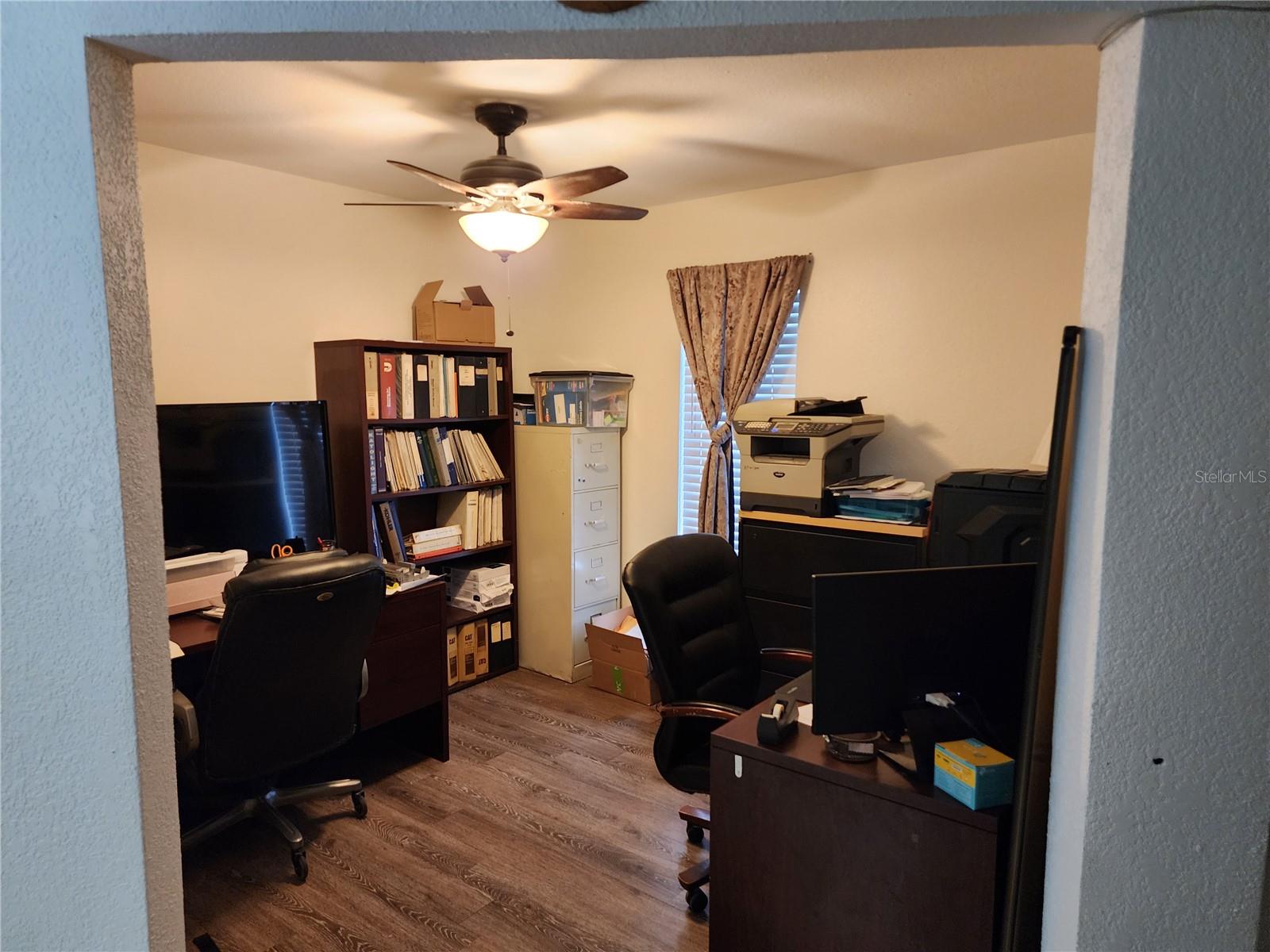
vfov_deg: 58.9
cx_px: 635
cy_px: 476
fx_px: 844
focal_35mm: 23
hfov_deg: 73.9
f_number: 1.8
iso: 500
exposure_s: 1/60
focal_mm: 6.4
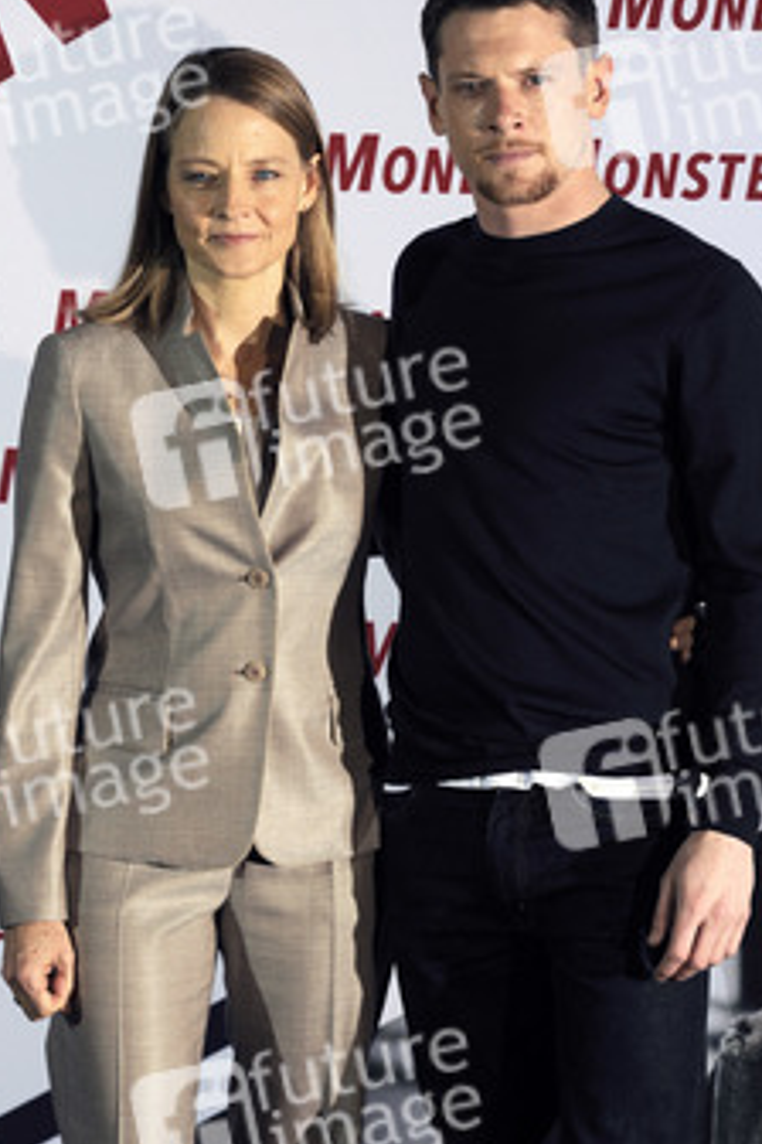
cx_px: 407
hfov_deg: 8.9
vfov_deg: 13.2
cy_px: 599
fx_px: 4921
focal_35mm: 155
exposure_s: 1/400
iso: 640
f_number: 5.6
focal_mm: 130
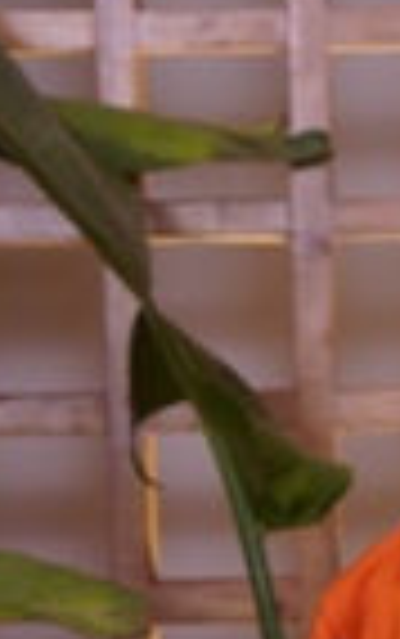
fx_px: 3864
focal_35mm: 222
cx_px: 598
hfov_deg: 5.9
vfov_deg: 9.4
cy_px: 569
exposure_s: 1/125
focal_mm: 46
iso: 320
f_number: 4.5
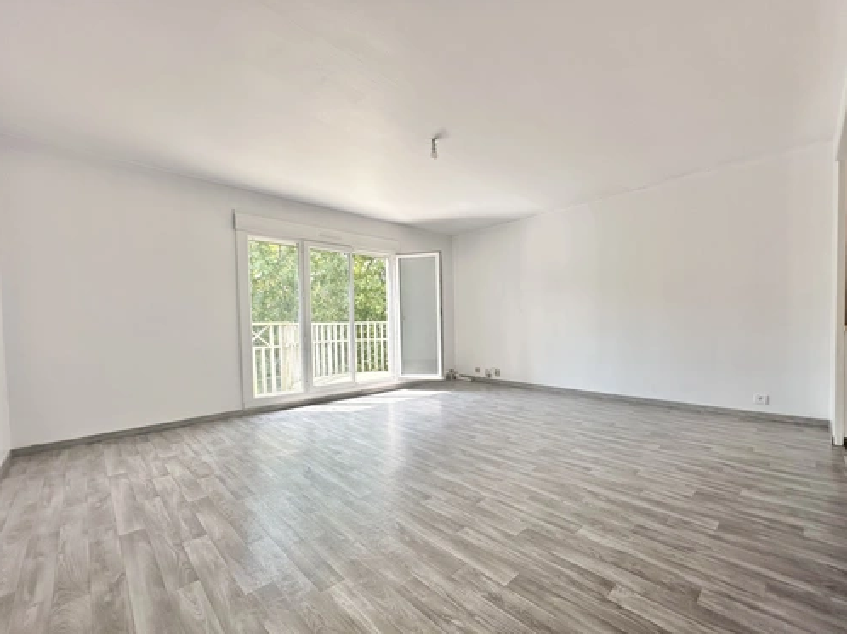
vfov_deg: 81.6
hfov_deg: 98.1
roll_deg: +0.9
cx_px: 443
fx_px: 367
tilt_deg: -1.7
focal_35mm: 15
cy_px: 337
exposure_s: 1/424
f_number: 2.2
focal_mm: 2.22
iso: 40
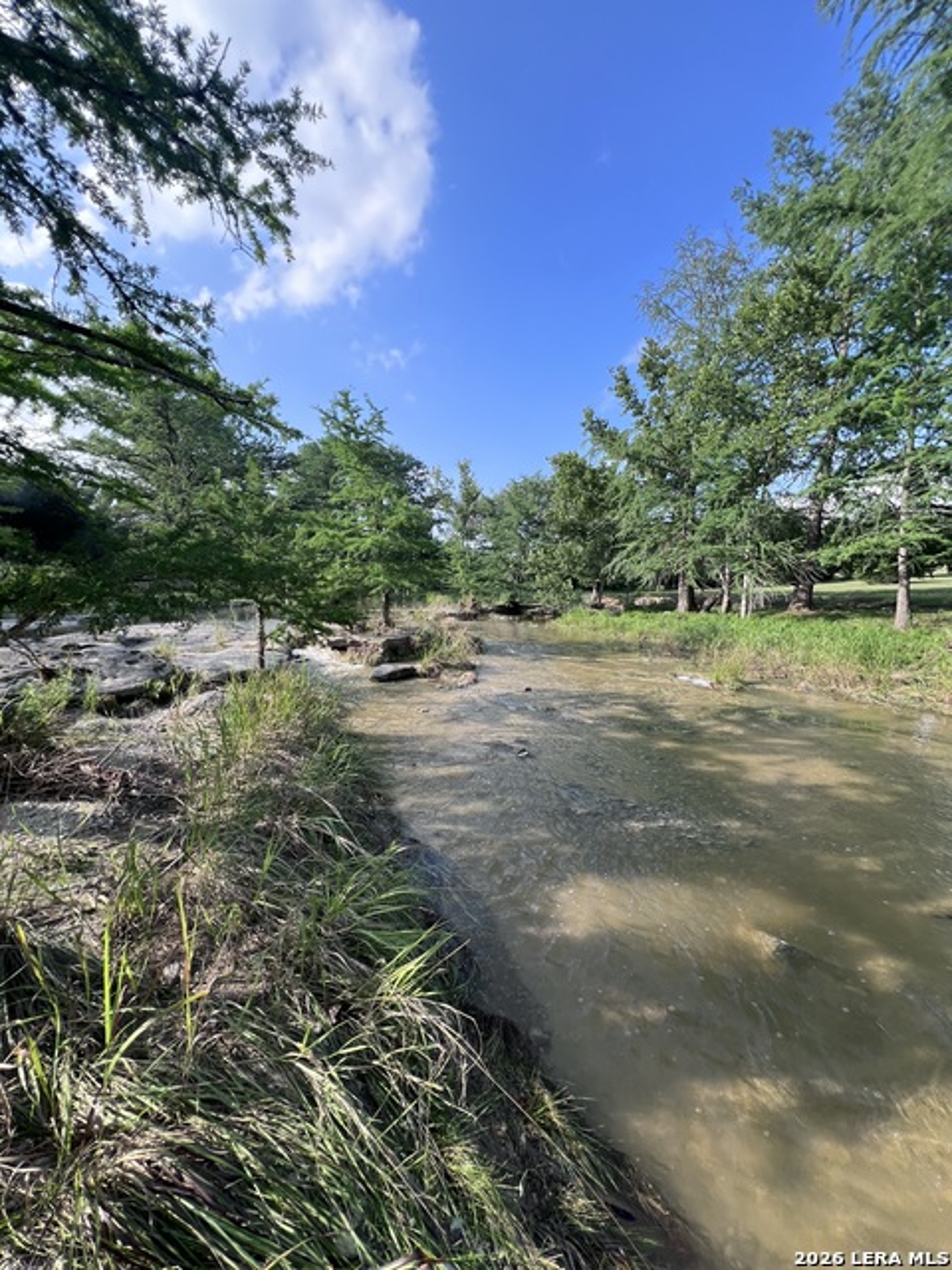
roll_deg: -0.9
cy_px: 635
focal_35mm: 13
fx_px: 477
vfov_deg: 106.2
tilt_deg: -4.5
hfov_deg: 89.9
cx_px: 476
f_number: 1.8
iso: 32
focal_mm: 1.57
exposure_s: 1/652
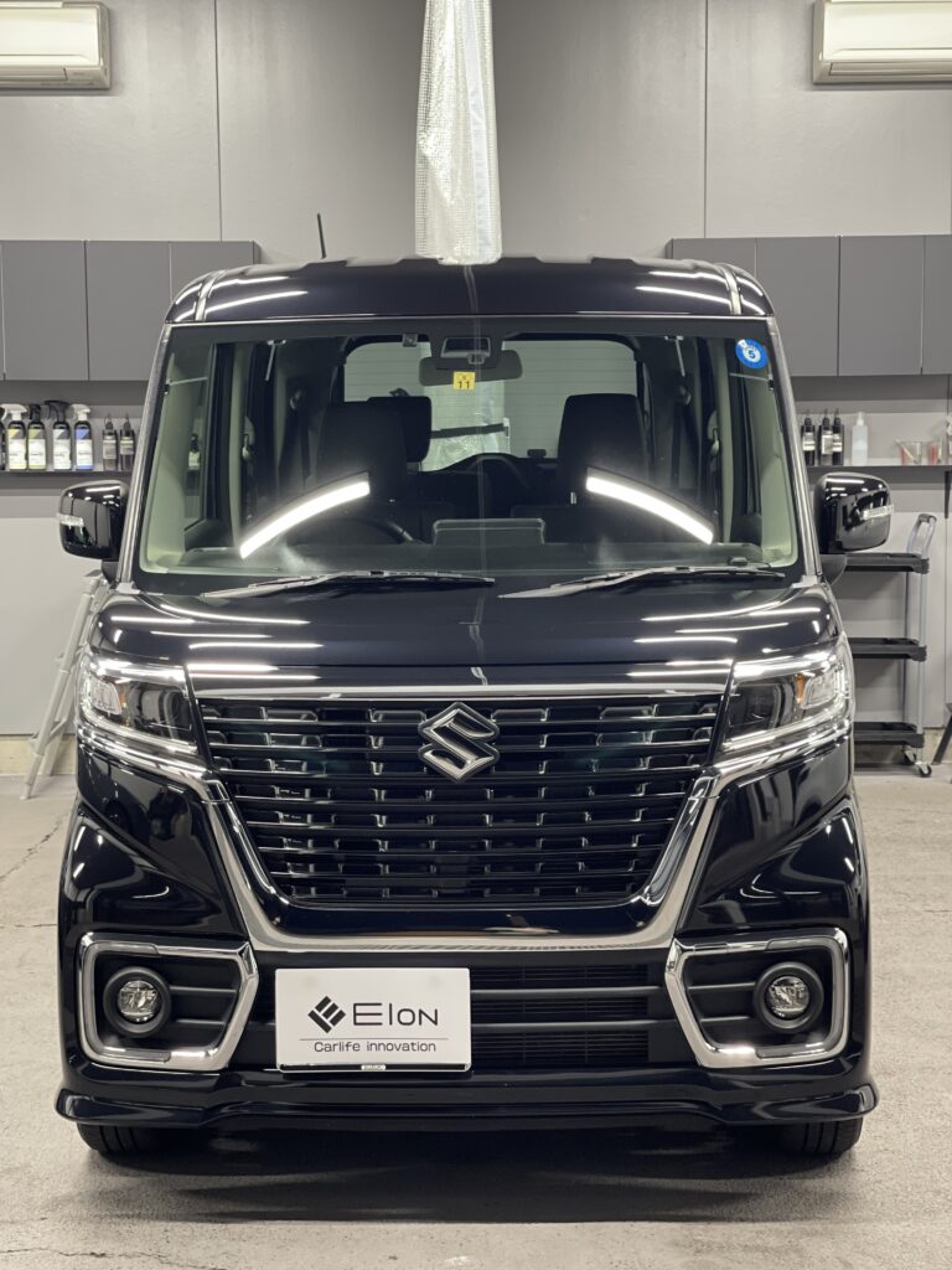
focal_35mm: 64
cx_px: 476
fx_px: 2347
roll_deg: +0.4
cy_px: 635
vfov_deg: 30.3
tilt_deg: -4.6
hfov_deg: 22.9
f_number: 2.2
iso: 200
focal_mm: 7.5
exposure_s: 1/40
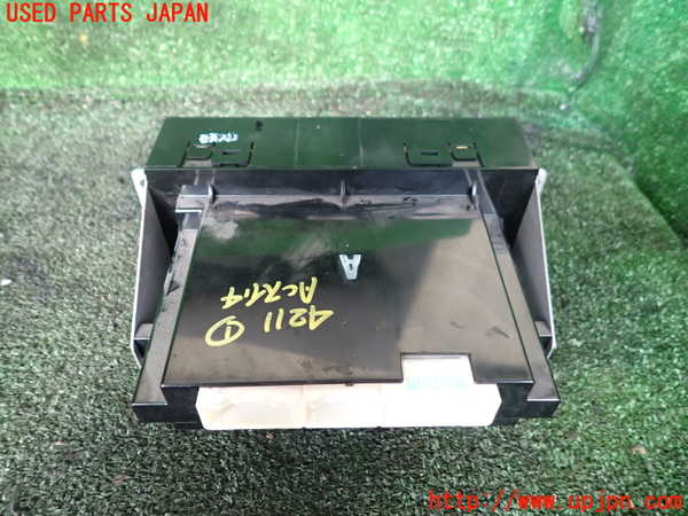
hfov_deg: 69.4
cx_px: 344
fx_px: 497
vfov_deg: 54.9
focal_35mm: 25
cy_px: 258
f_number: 2
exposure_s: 1/30
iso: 250
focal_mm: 4.5
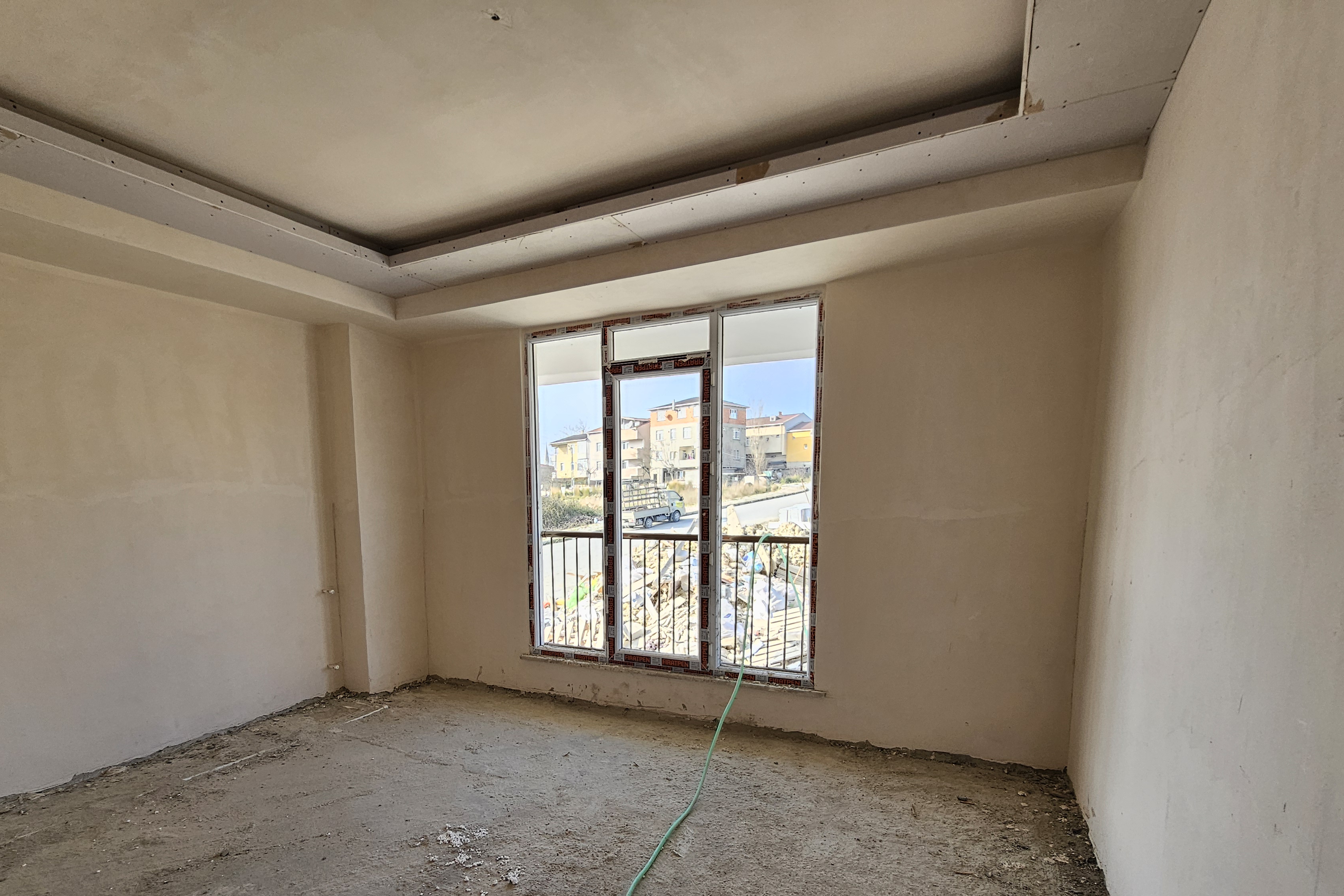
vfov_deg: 71.8
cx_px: 628
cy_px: 589
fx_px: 597
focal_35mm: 16
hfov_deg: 96.6
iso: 80
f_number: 2.2
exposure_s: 1/228
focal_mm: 2.2
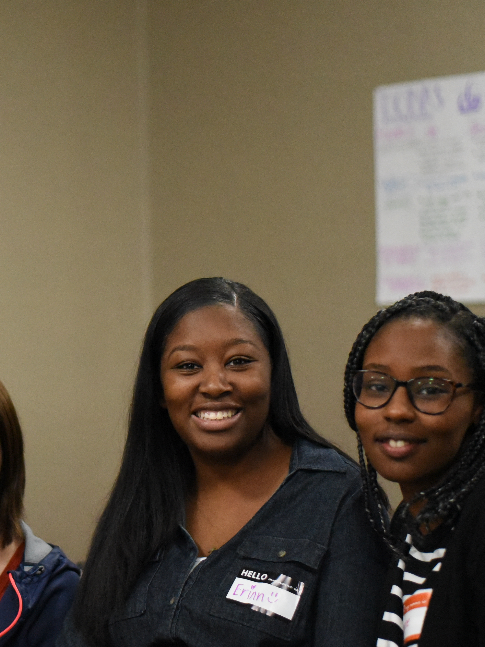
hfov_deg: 16.6
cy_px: 356
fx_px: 1644
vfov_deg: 22.2
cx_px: 53
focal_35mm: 88
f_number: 1.8
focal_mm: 50
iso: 9000
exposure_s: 1/1250
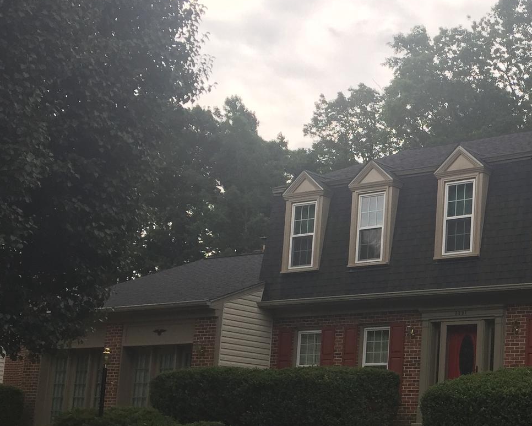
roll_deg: -3.6
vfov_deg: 25.1
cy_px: 327
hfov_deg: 29.2
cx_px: 543
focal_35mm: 60
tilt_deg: +6.8
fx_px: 945
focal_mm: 4.15
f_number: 2.2
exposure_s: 1/670
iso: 32
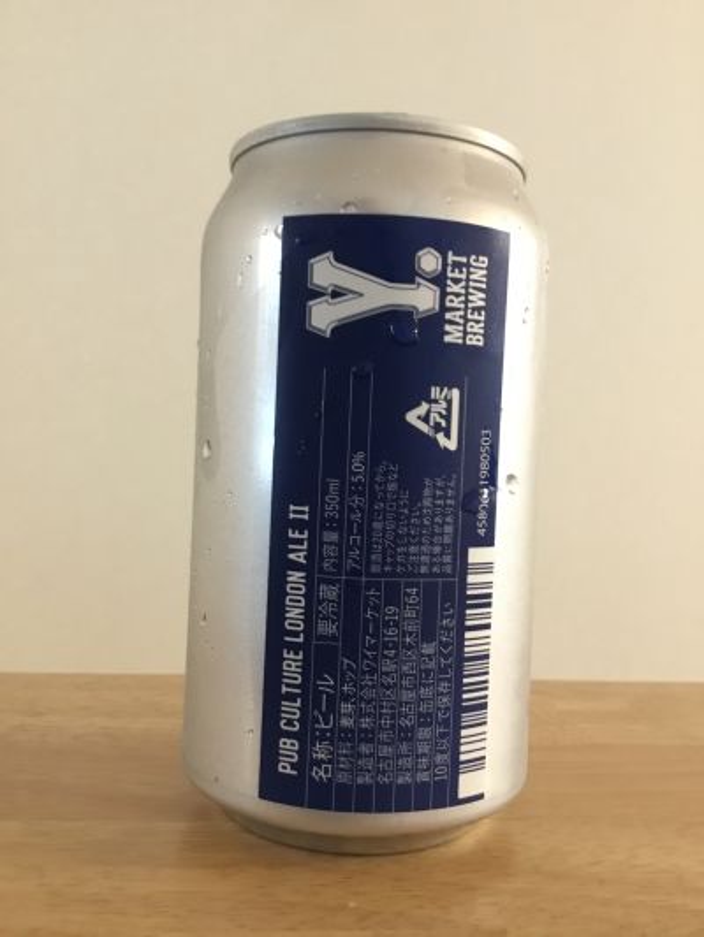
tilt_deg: -2.2
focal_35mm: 31
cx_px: 352
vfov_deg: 58.3
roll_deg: -2.7
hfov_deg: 45.5
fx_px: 840
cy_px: 468
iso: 400
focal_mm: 3.3
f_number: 2.4
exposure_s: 1/15
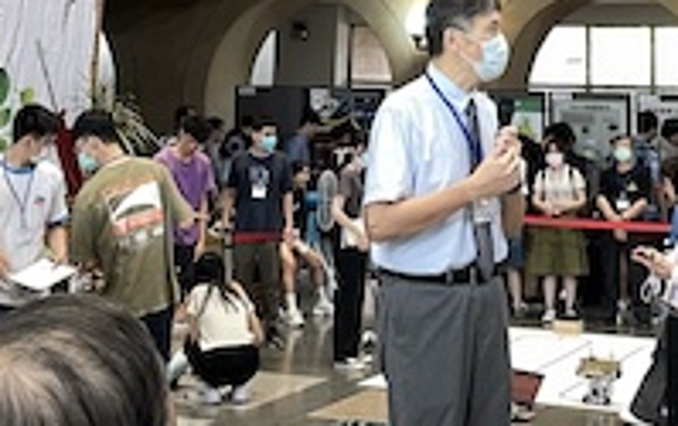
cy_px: -170
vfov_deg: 14.9
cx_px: 402
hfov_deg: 24.9
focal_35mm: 83
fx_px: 1536
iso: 125
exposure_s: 1/60
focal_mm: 4.2
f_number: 1.6
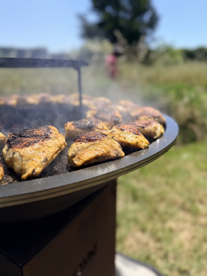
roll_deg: -2.2
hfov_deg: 56.8
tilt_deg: -18.9
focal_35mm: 24
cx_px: 104
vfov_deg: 71.6
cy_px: 138
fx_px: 191
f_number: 1.78
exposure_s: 1/6173
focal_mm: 6.76
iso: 80
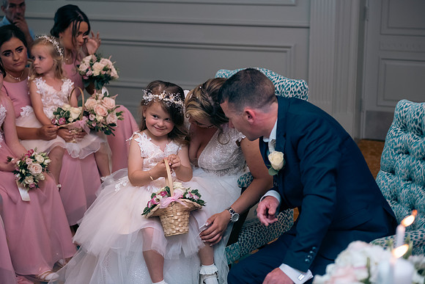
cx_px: 212
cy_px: 142
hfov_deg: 28.8
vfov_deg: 19.5
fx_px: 827
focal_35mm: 70
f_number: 3.5
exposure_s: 1/160
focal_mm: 70
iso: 640
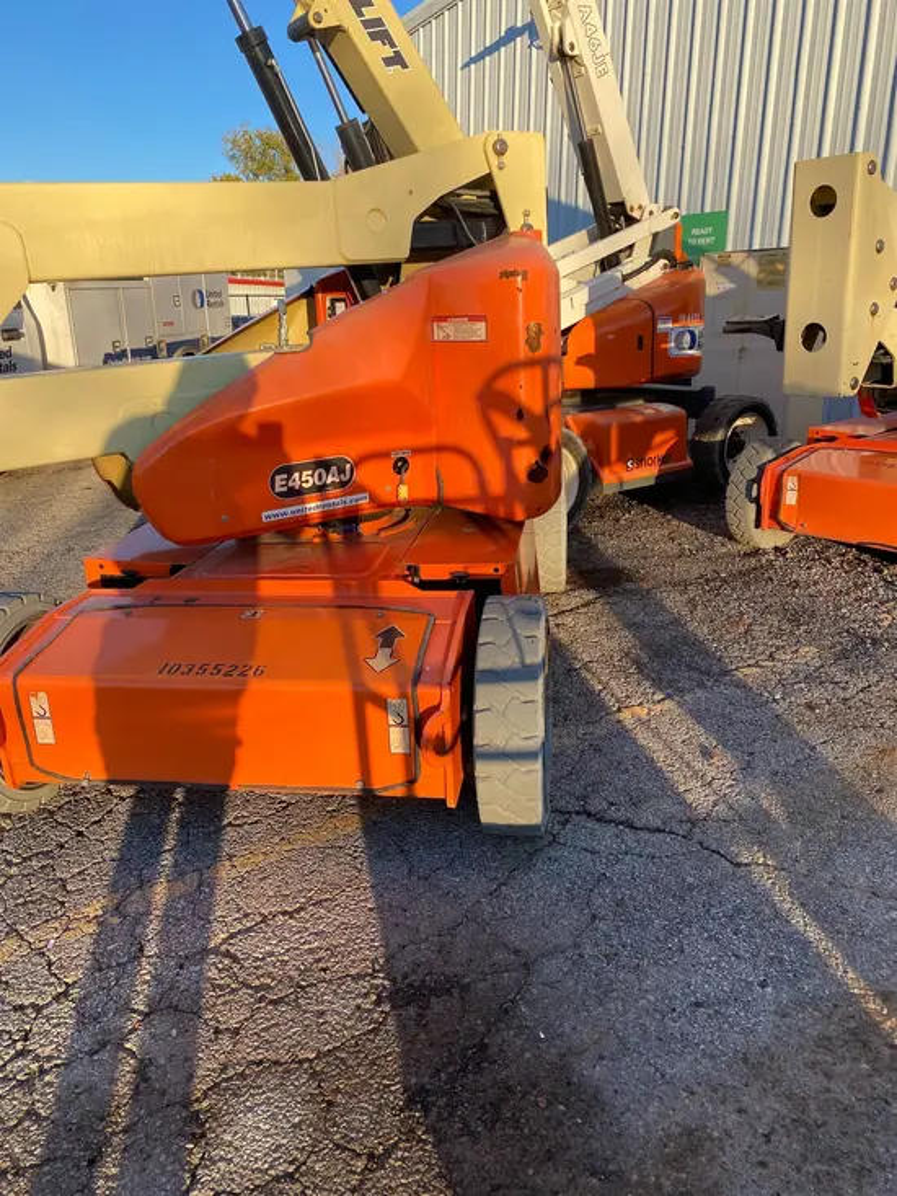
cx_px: 448
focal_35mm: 26
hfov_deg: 53.1
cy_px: 598
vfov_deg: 67.3
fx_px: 898
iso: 32
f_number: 1.8
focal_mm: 4.25
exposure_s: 1/698
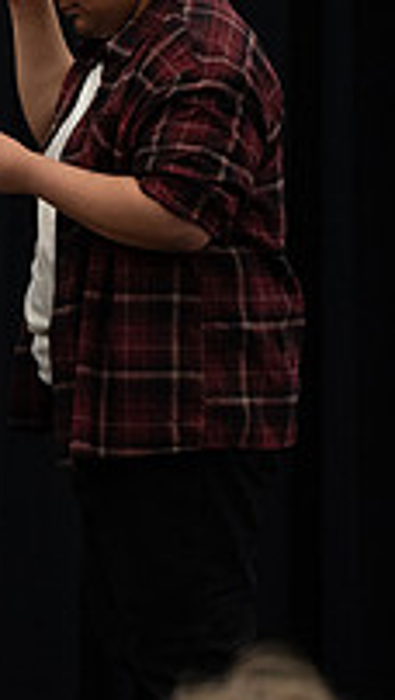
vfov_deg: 6.2
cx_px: -568
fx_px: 6464
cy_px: 198
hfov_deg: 3.5
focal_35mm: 348
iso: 5000
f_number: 5
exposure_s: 1/160
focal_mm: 116
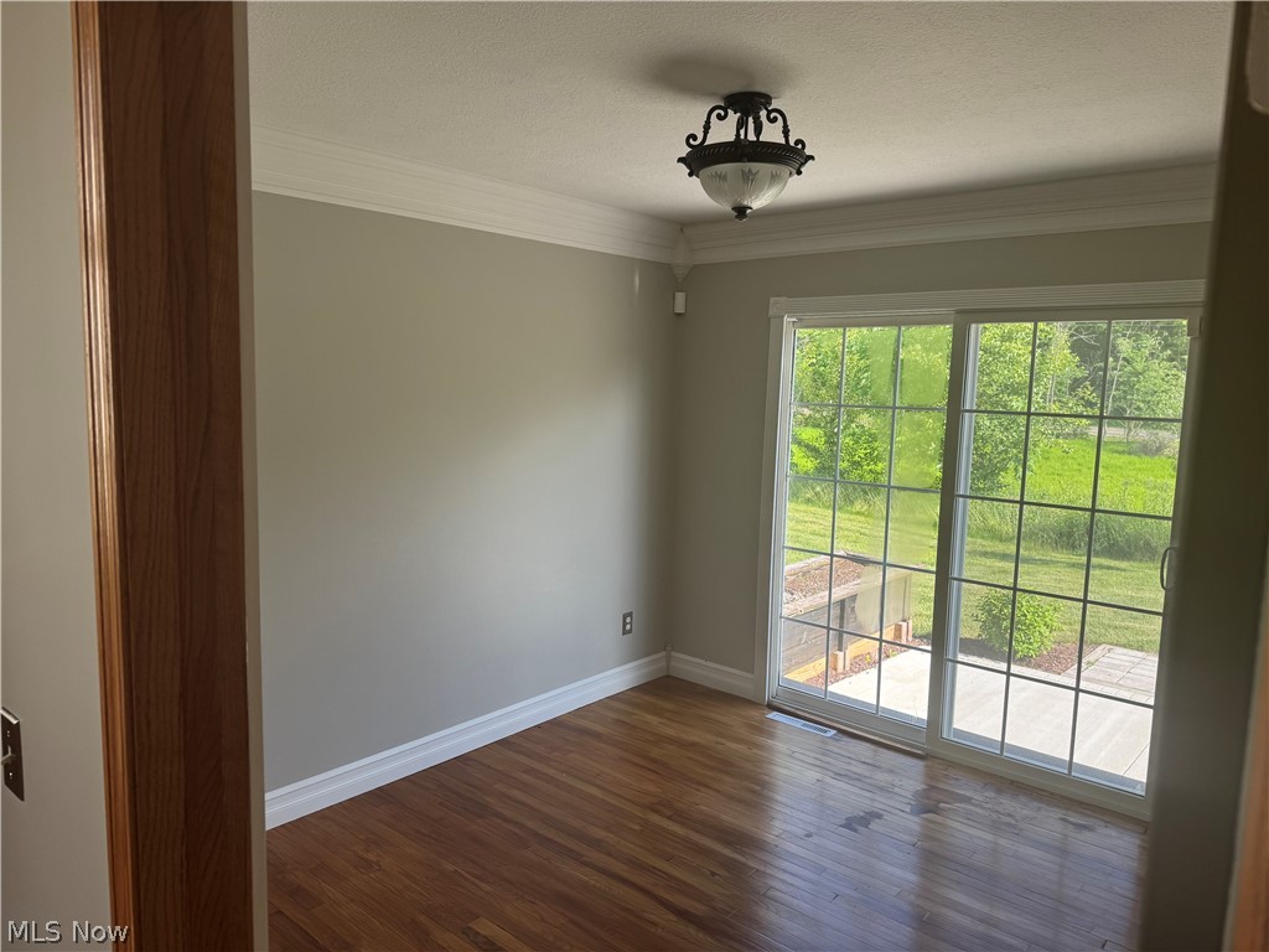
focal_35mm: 24
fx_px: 880
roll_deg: -1.5
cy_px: 476
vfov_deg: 56.8
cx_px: 634
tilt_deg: -6.8
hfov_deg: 71.6
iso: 80
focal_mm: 6.76
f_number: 1.78
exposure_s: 1/390
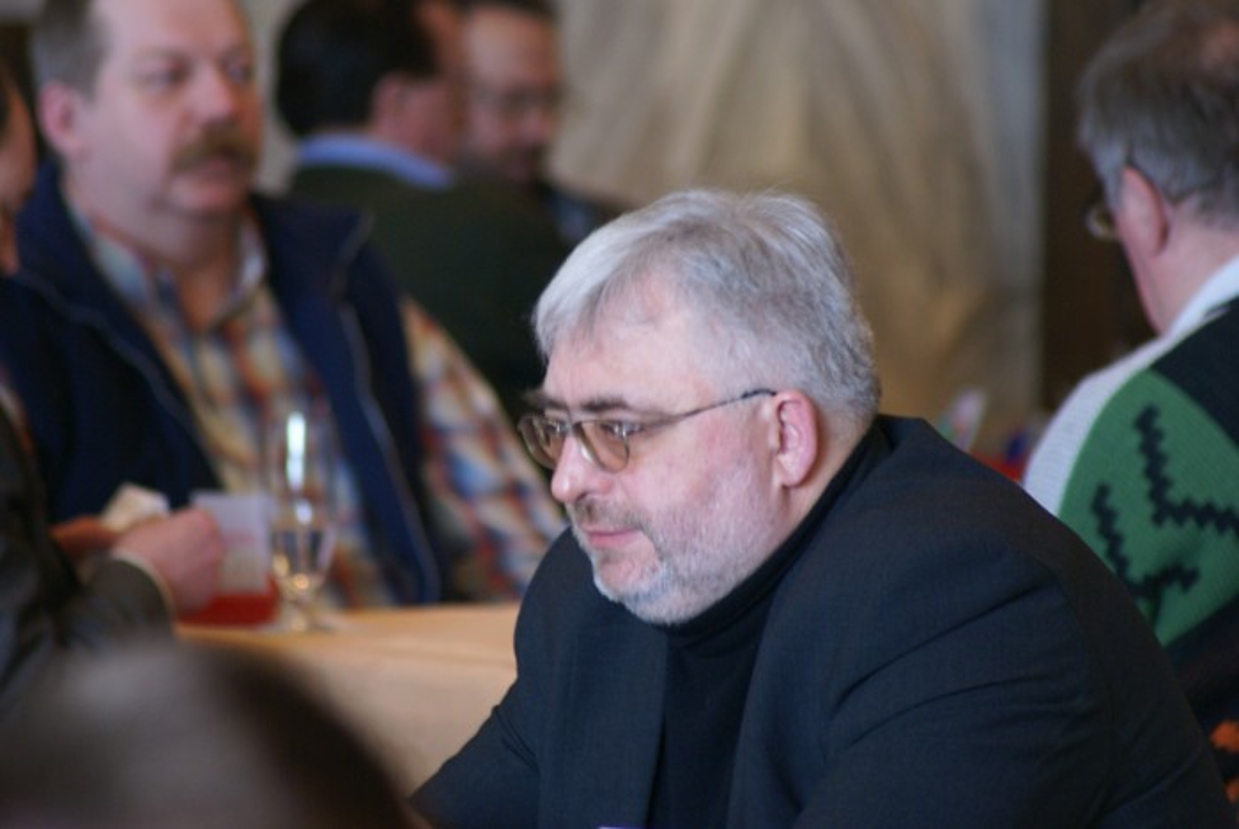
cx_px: 620
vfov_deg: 3.1
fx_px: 15500
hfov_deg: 4.6
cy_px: 414
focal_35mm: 450
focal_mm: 300
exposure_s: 1/10
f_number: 5.6
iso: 400
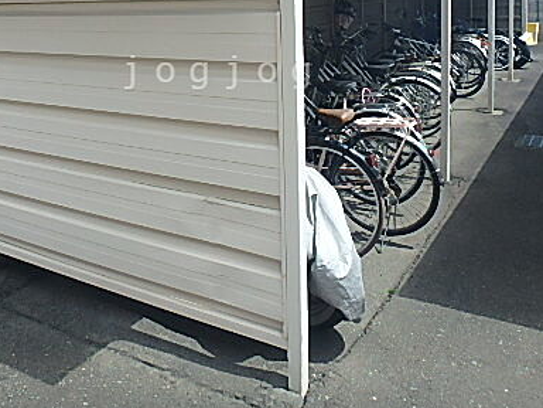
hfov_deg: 52.3
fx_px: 549
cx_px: 221
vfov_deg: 38.9
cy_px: 72
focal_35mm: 35
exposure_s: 1/800
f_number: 3.5
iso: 125
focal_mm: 3.7
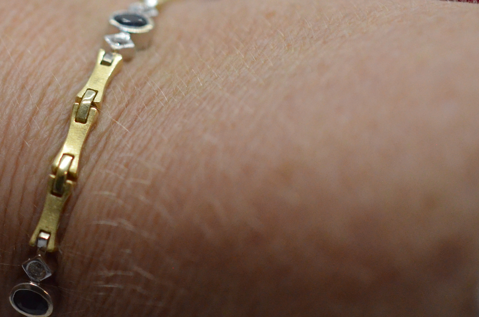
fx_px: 1554
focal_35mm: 117
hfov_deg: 17.3
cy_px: 173
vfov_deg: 11.7
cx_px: 45
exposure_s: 1/3200
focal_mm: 40
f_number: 4
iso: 3200
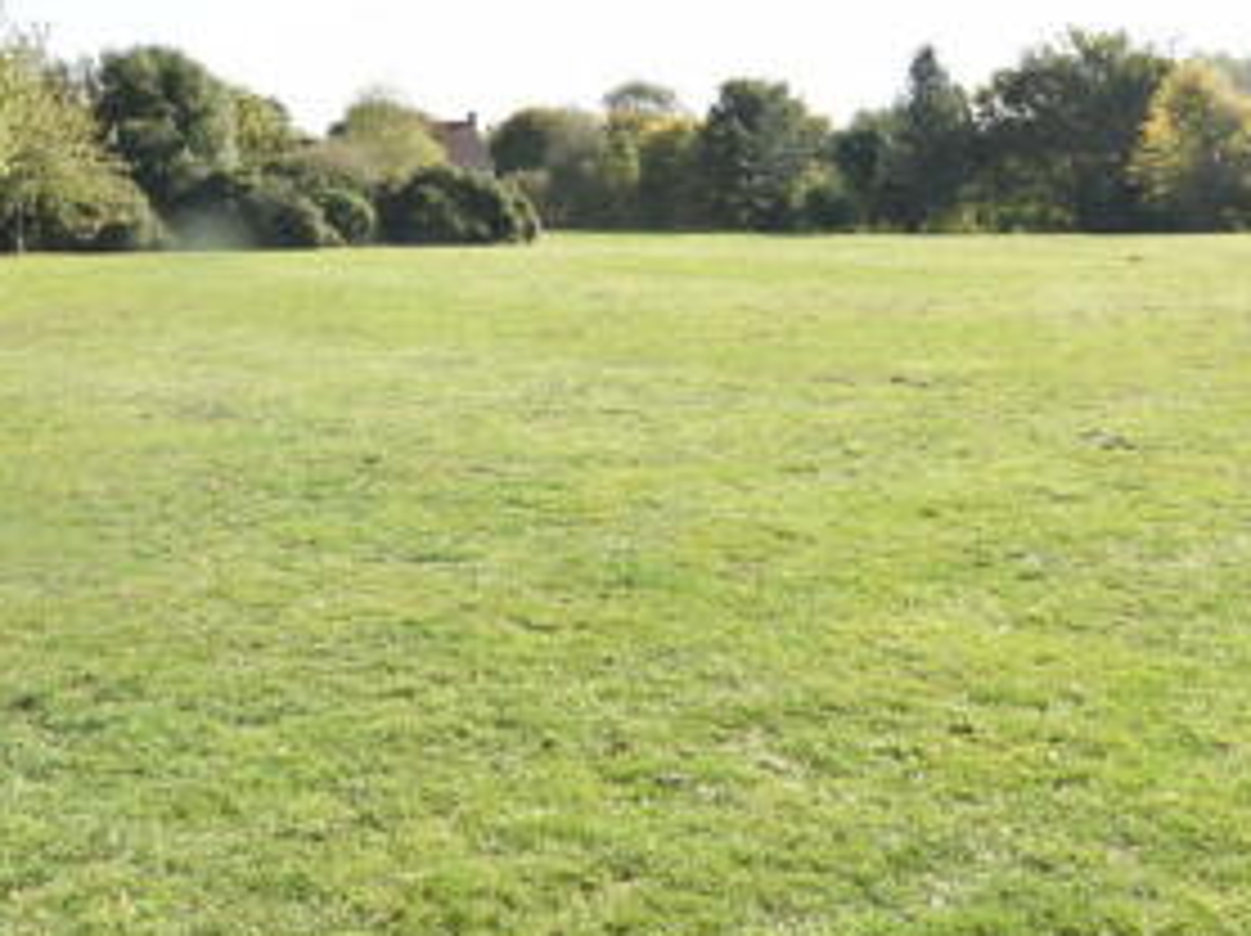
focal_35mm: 34
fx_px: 1228
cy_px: 106
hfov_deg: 53.3
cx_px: 457
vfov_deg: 39.0
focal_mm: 10
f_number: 9
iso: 100
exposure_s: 1/50
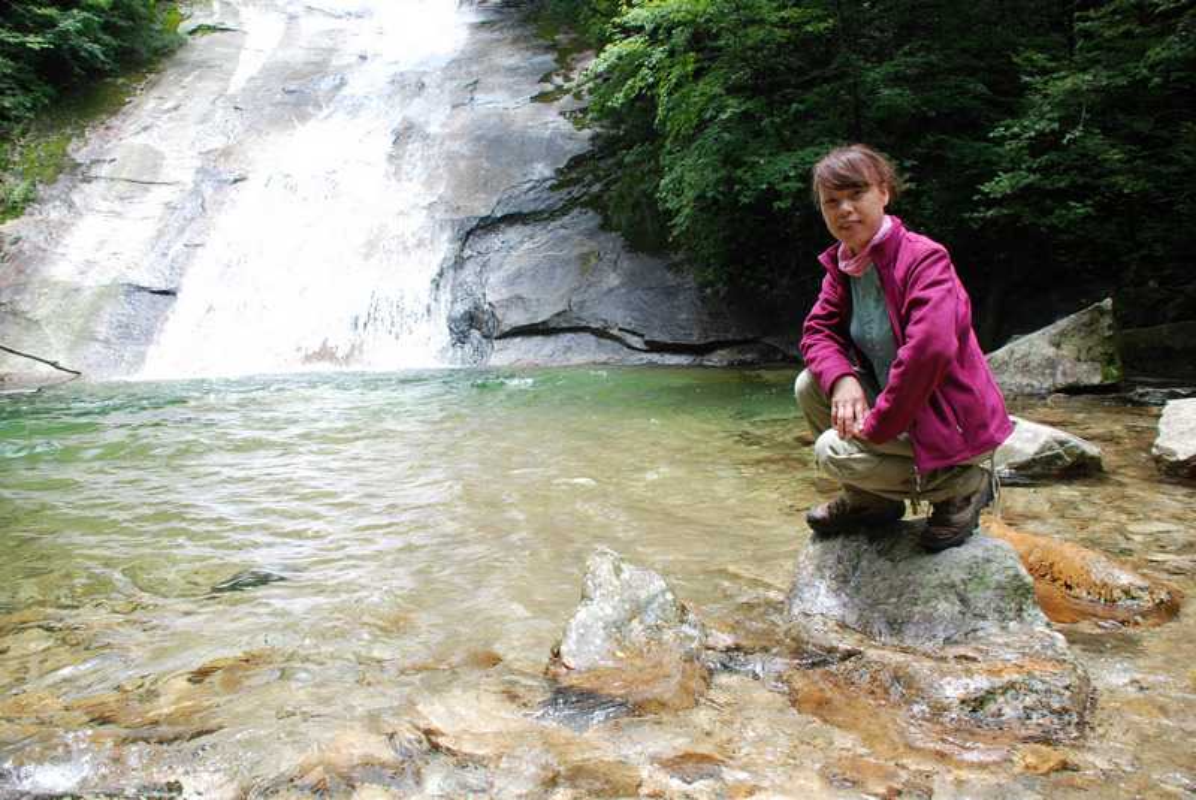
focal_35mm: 27
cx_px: 598
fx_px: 898
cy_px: 400
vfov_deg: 48.0
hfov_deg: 67.3
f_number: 3.5
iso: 200
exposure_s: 1/200
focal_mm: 18
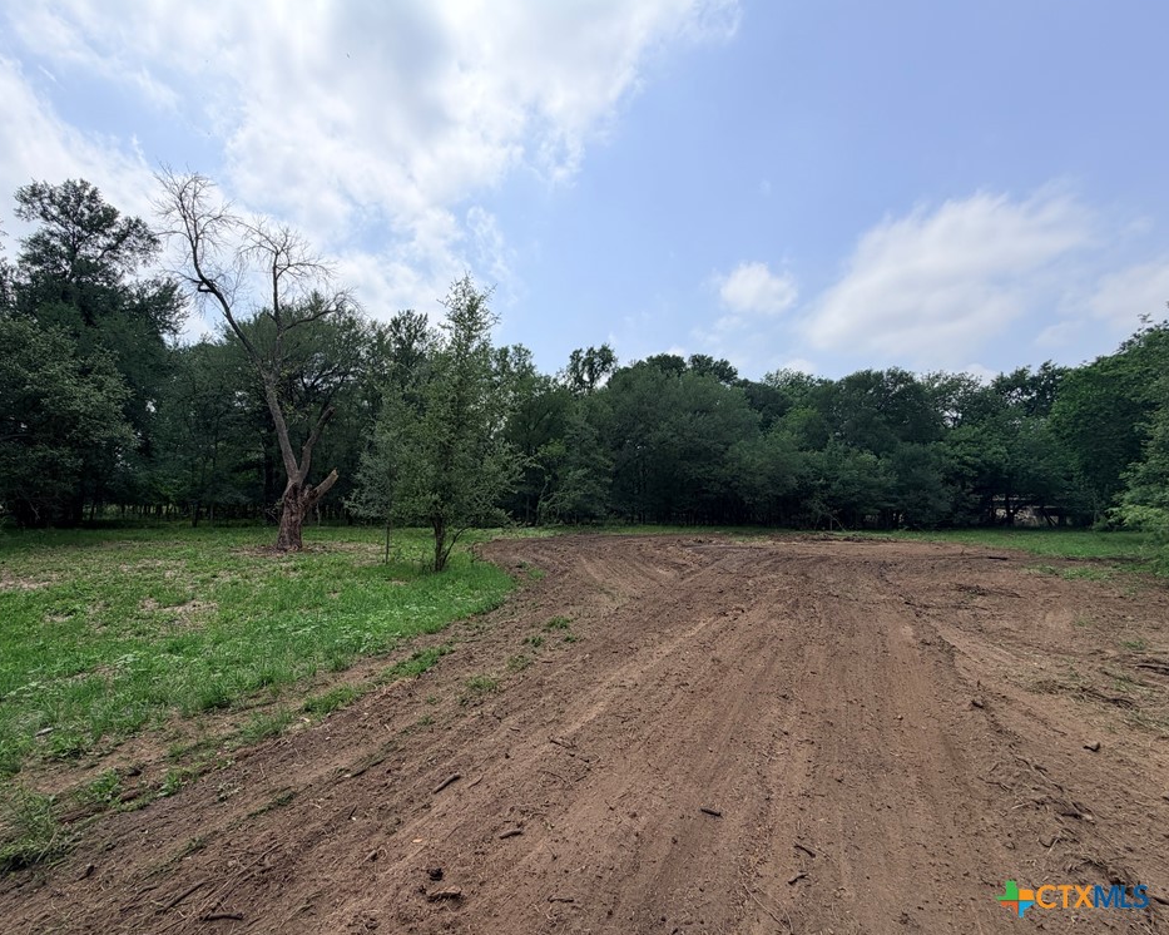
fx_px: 519
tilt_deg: +5.5
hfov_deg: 96.6
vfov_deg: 84.0
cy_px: 461
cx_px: 538
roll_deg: -1.1
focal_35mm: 15
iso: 20
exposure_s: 1/1259
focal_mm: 2.22
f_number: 2.2
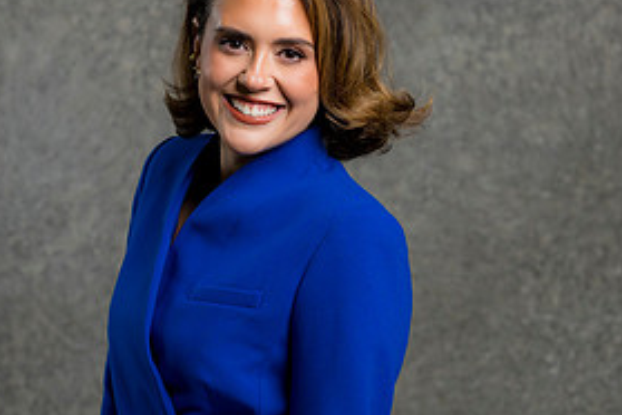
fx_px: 2367
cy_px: 292
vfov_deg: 10.0
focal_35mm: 137
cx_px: 303
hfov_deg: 15.0
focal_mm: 85
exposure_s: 1/200
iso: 125
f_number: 5
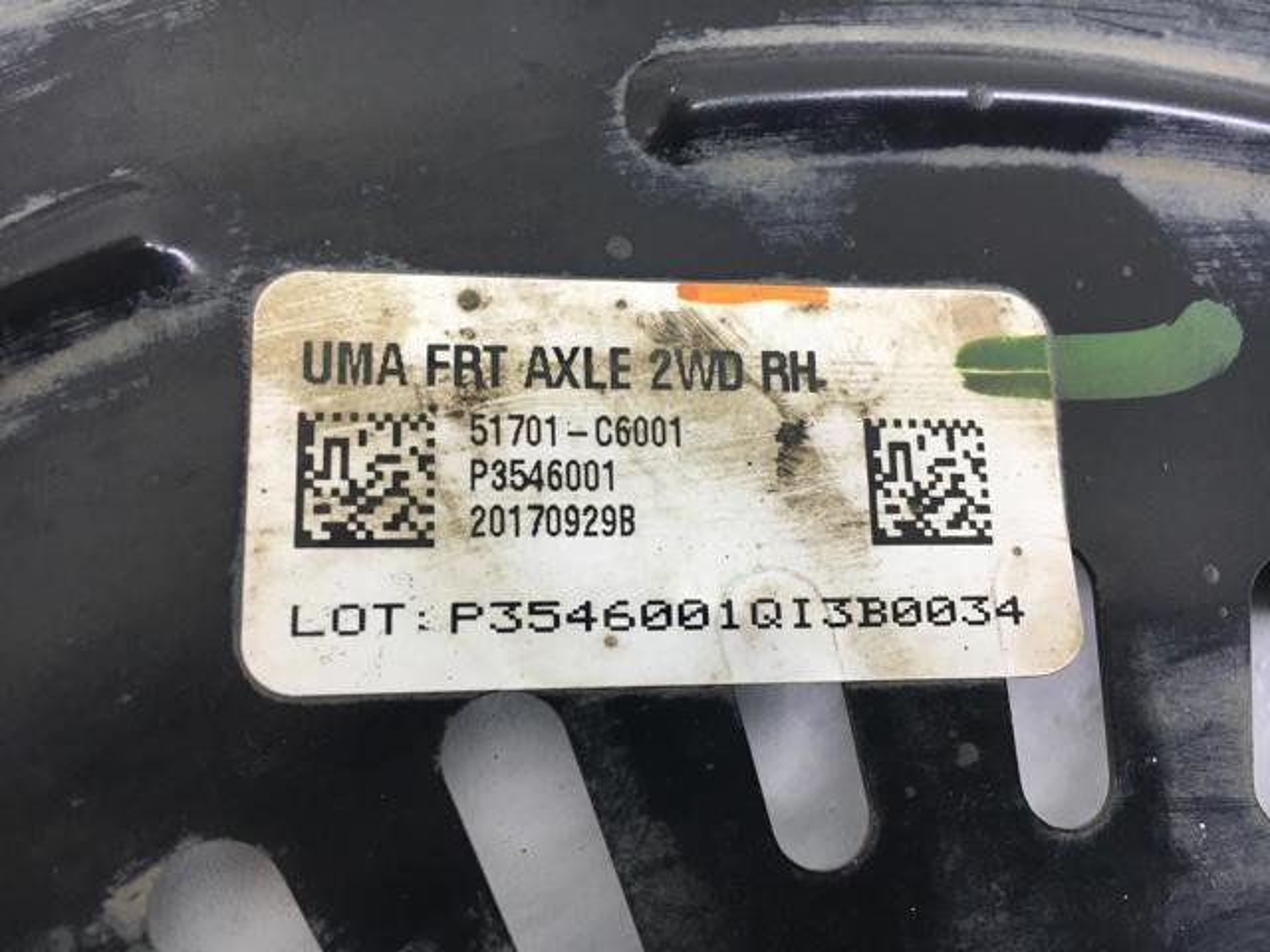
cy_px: 476
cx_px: 635
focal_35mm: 29
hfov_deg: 61.7
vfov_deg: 48.2
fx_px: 1064
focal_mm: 4.15
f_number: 2.2
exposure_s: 1/33
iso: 40
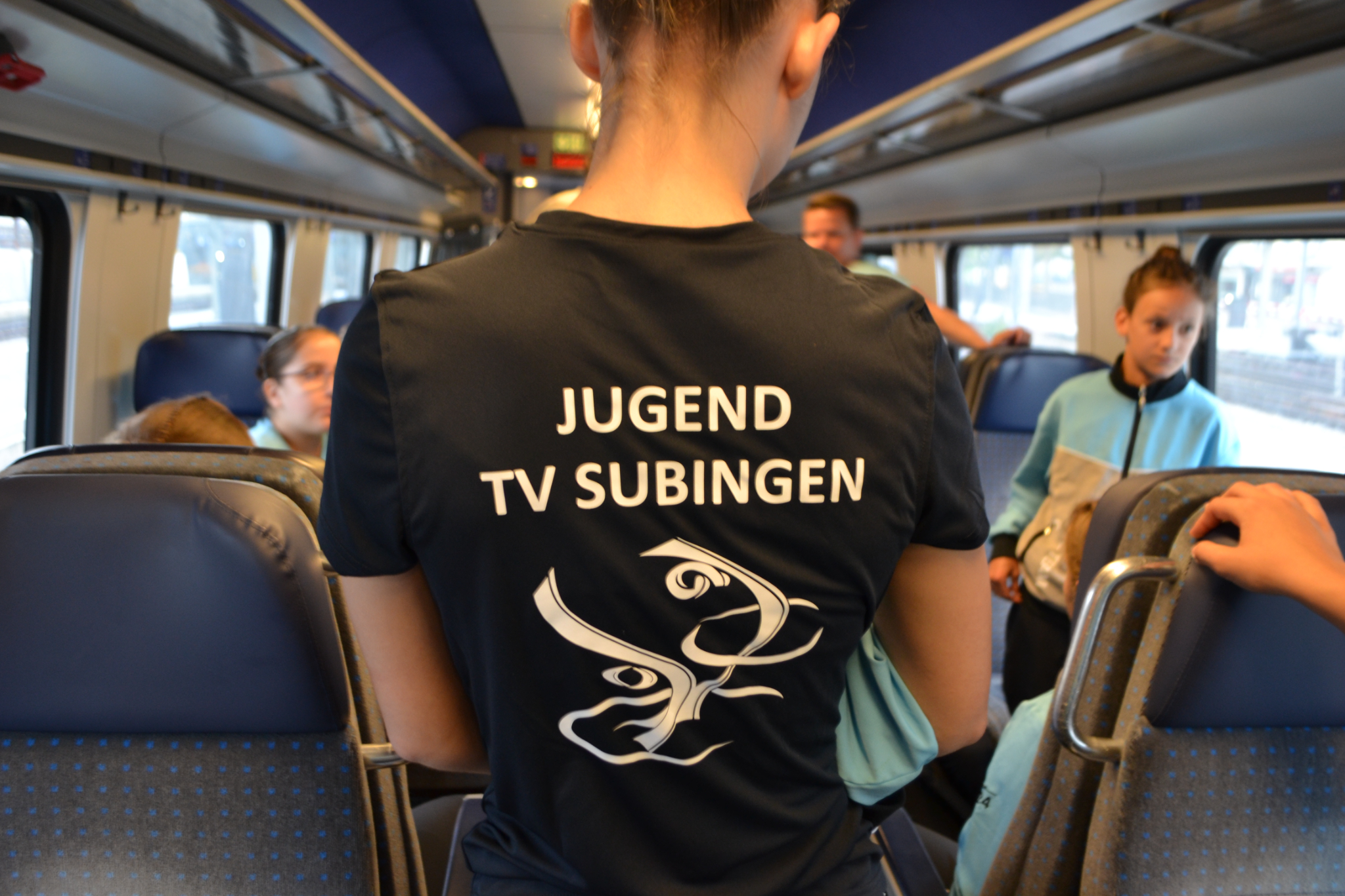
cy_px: 448
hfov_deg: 61.9
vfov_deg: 43.6
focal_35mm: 30
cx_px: 672
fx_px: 1121
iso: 400
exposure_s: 1/10
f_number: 3.8
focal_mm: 20
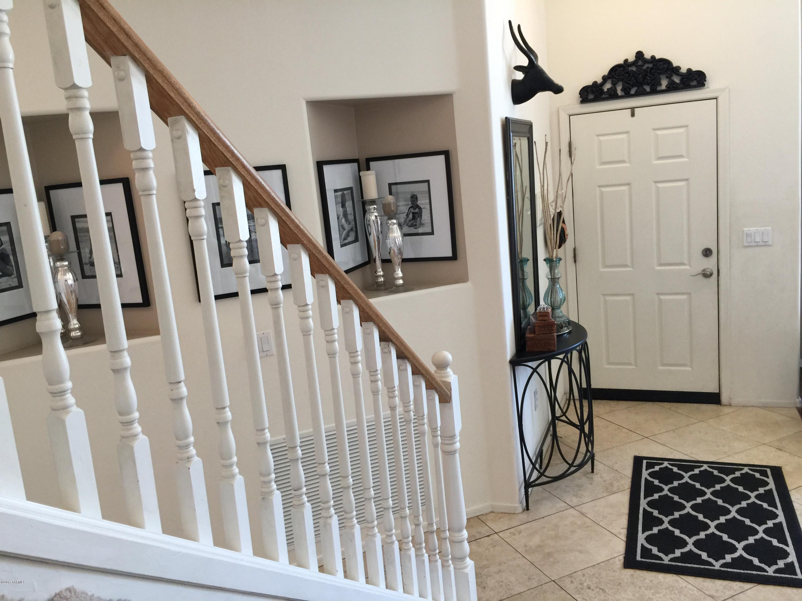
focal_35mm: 29
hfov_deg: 61.7
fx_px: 672
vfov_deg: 48.2
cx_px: 401
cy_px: 300
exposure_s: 1/30
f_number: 2.2
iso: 50
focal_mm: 4.15
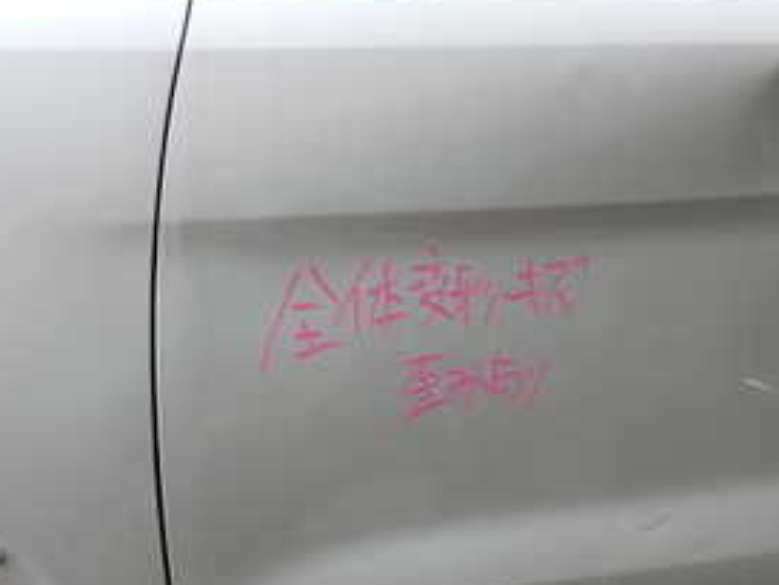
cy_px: 191
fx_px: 1486
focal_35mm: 66
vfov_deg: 22.2
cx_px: 682
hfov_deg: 28.4
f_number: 3.2
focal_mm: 5.4
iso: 100
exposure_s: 1/200
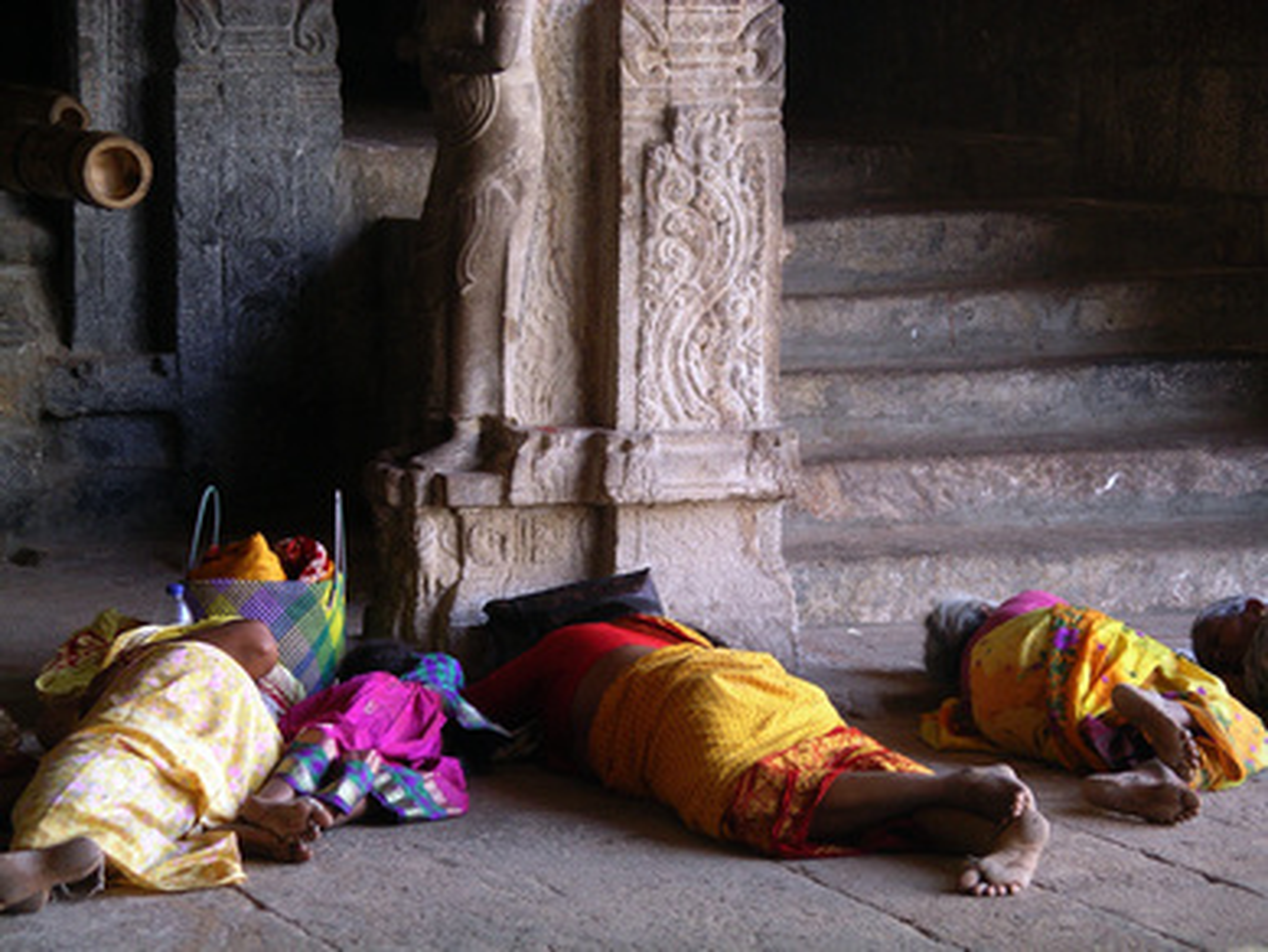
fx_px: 4910
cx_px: 634
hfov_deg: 14.7
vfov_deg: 11.1
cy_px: 476
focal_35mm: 134
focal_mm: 27.8
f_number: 4.2
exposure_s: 1/35
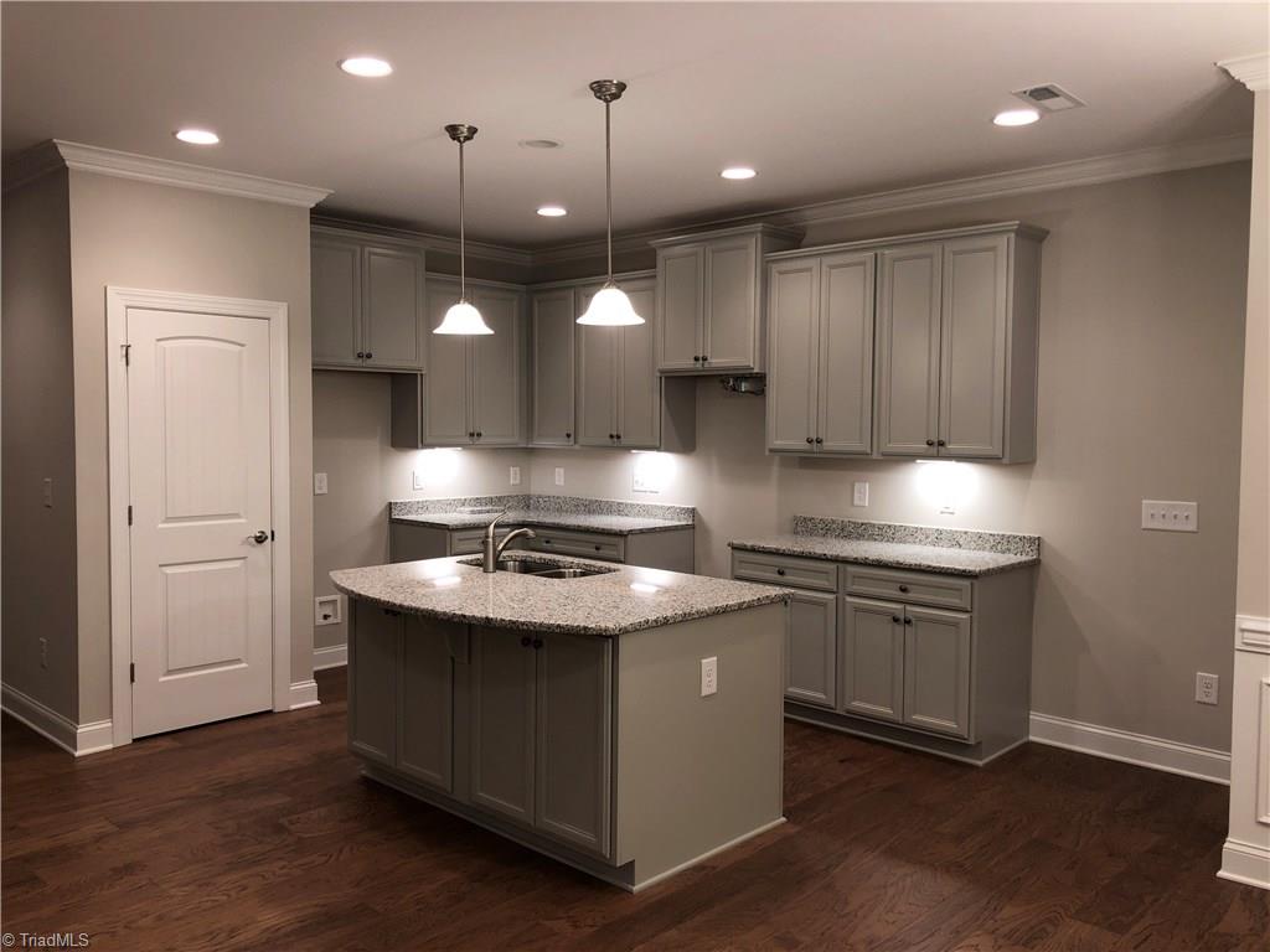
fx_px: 1027
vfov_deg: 49.7
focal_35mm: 28
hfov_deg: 63.4
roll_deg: +1.2
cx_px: 635
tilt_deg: -3.1
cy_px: 476
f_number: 1.8
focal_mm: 3.99
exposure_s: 1/20
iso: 25
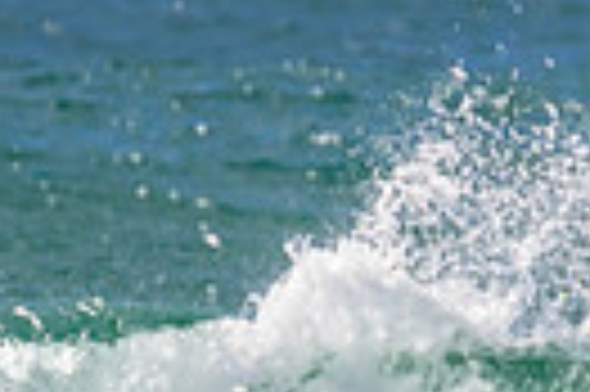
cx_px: 815
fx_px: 57960
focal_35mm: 3541
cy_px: 529
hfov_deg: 0.6
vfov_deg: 0.4
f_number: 11
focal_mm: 800
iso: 900
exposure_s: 1/2000
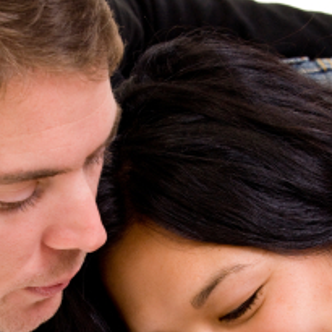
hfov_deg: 8.8
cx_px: 144
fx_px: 2147
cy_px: 318
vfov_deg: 8.8
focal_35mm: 198
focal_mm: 75
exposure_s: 1/160
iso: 200
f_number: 10
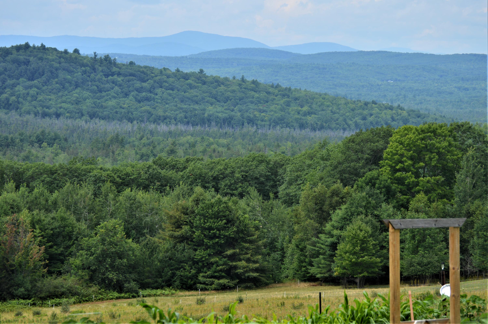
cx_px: 244
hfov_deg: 17.1
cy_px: 162
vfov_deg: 11.4
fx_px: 1625
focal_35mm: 120
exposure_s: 1/500
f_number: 5.6
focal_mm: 80
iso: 100
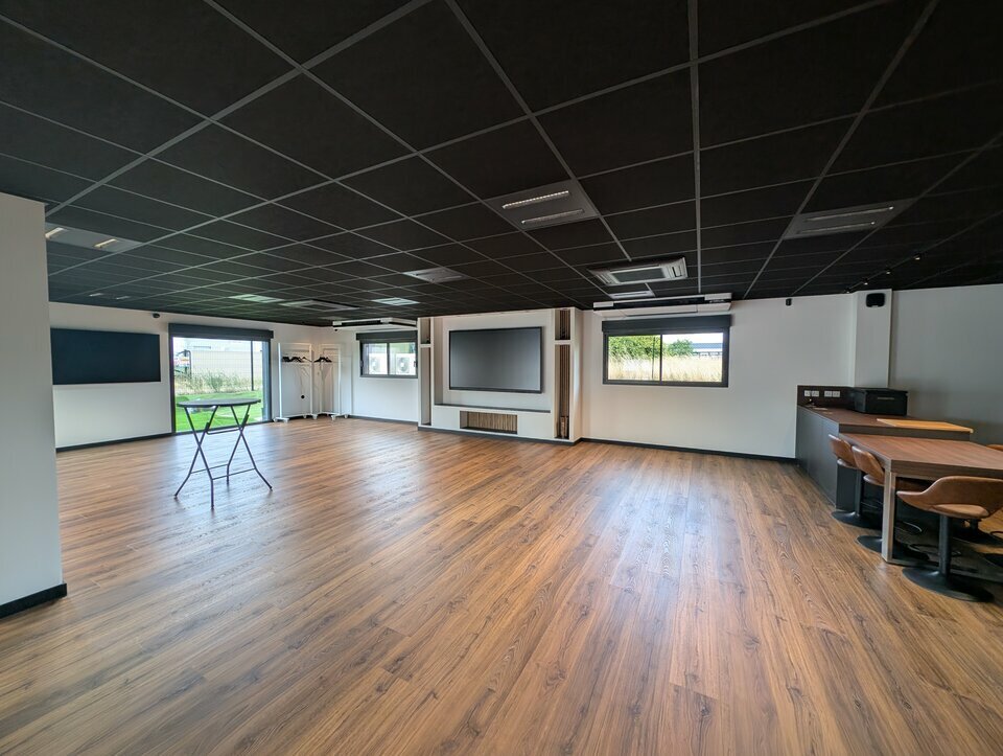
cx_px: 502
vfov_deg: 94.6
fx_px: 348
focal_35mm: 12
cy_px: 378
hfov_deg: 110.5
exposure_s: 1/154
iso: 39
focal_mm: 2.23
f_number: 1.95
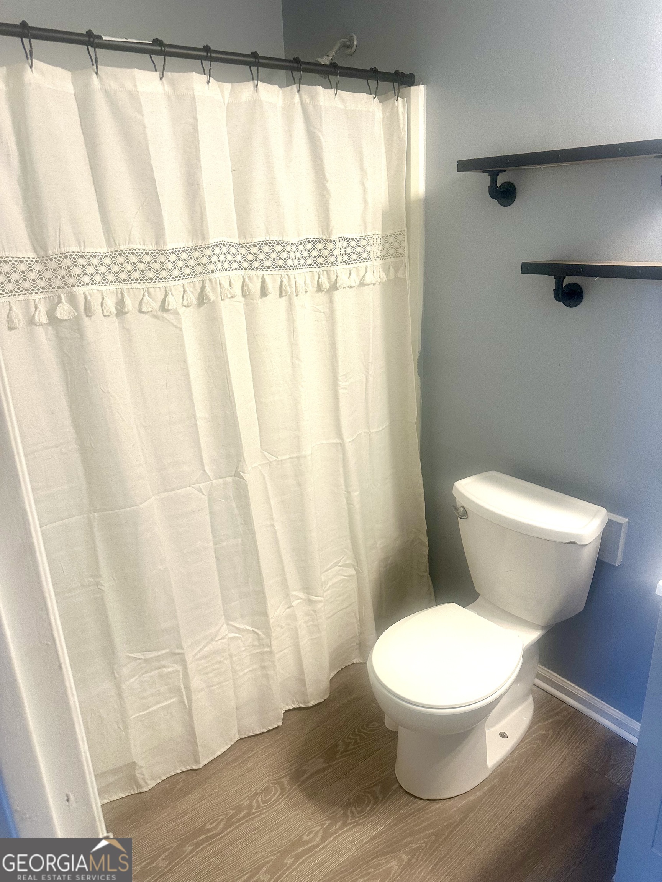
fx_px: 612
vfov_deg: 71.6
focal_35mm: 24
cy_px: 441
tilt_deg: -21.0
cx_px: 331
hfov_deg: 56.8
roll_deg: +0.8
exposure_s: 1/120
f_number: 1.78
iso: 200
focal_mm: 6.86
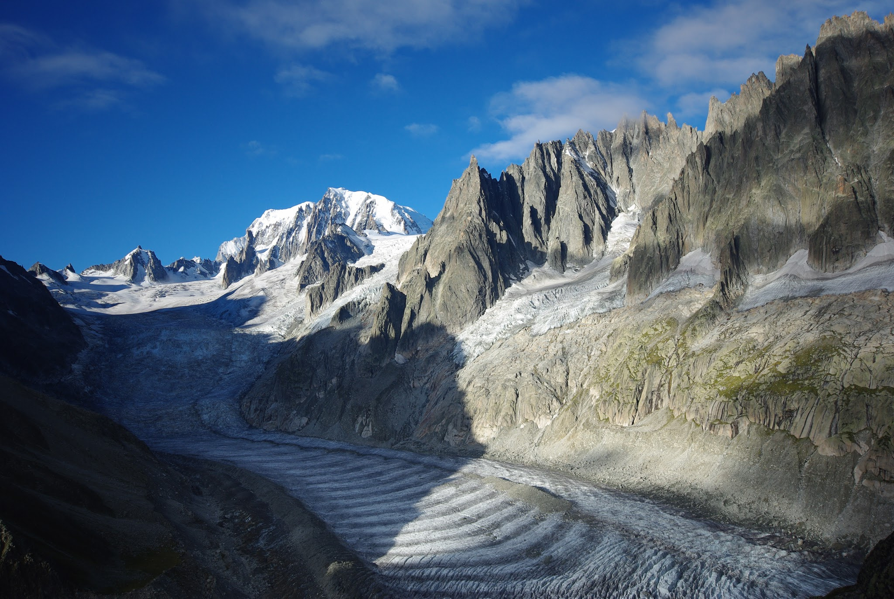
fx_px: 746
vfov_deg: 43.7
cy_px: 300
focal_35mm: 30
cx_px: 447
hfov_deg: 61.9
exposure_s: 1/250
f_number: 8
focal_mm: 20
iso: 100
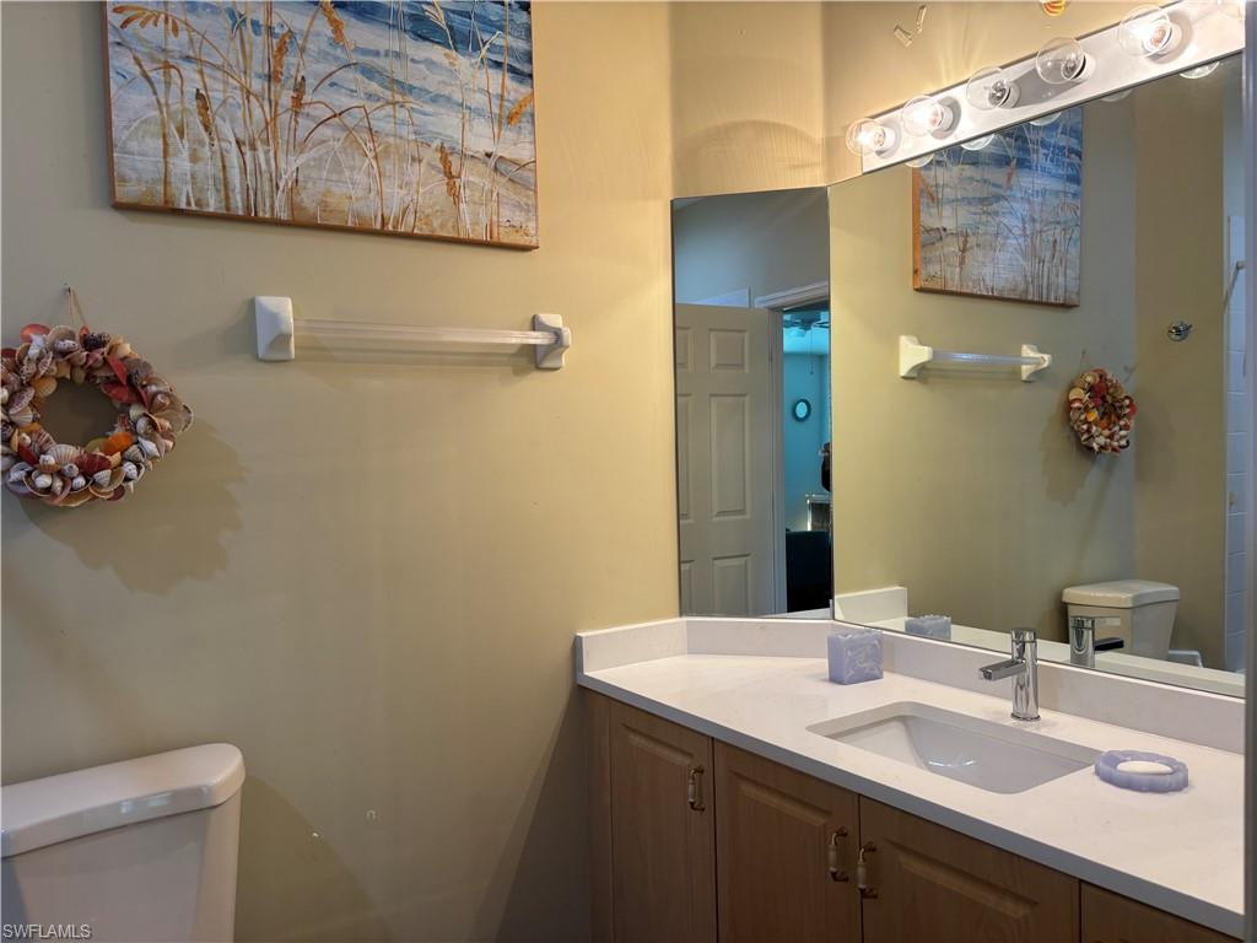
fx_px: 944
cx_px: 628
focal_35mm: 26
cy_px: 472
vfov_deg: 53.1
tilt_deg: -2.6
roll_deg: +1.9
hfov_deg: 67.3
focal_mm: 5.96
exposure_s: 1/60
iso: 80
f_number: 1.6
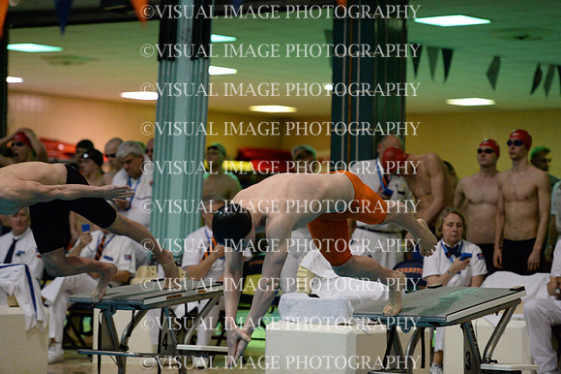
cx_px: 280
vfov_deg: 10.5
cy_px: 187
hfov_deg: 15.8
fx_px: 2025
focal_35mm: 130
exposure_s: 1/640
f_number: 2.8
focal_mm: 130
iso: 8000
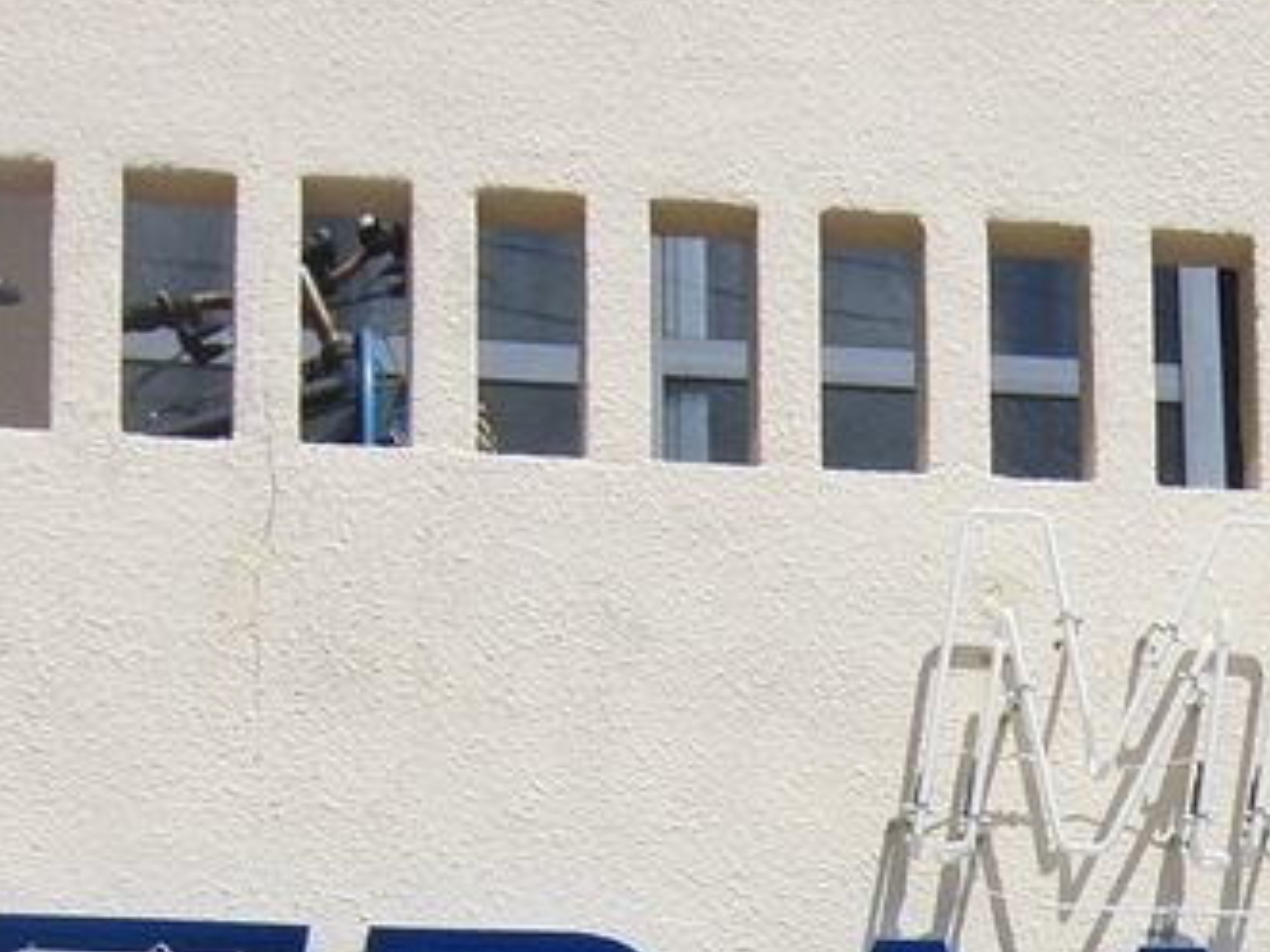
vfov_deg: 9.8
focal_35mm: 148
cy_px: 1258
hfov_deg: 12.9
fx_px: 5430
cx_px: 1641
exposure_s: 1/250
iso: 100
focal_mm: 8.4
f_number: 9.3
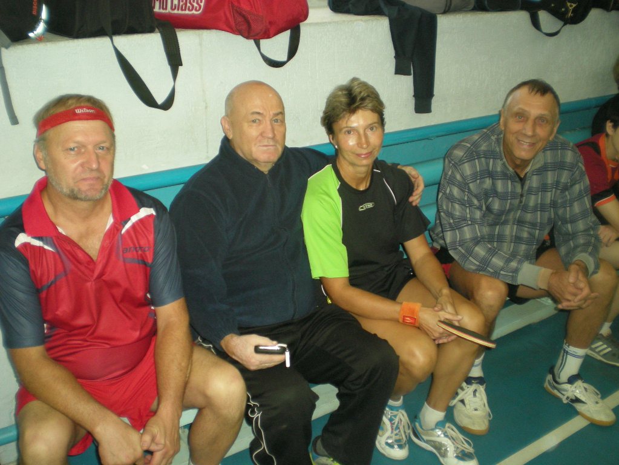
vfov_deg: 37.7
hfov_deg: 49.0
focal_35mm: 38
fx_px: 680
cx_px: 310
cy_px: 232
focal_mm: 6.3
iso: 218
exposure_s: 1/60
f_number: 3.1
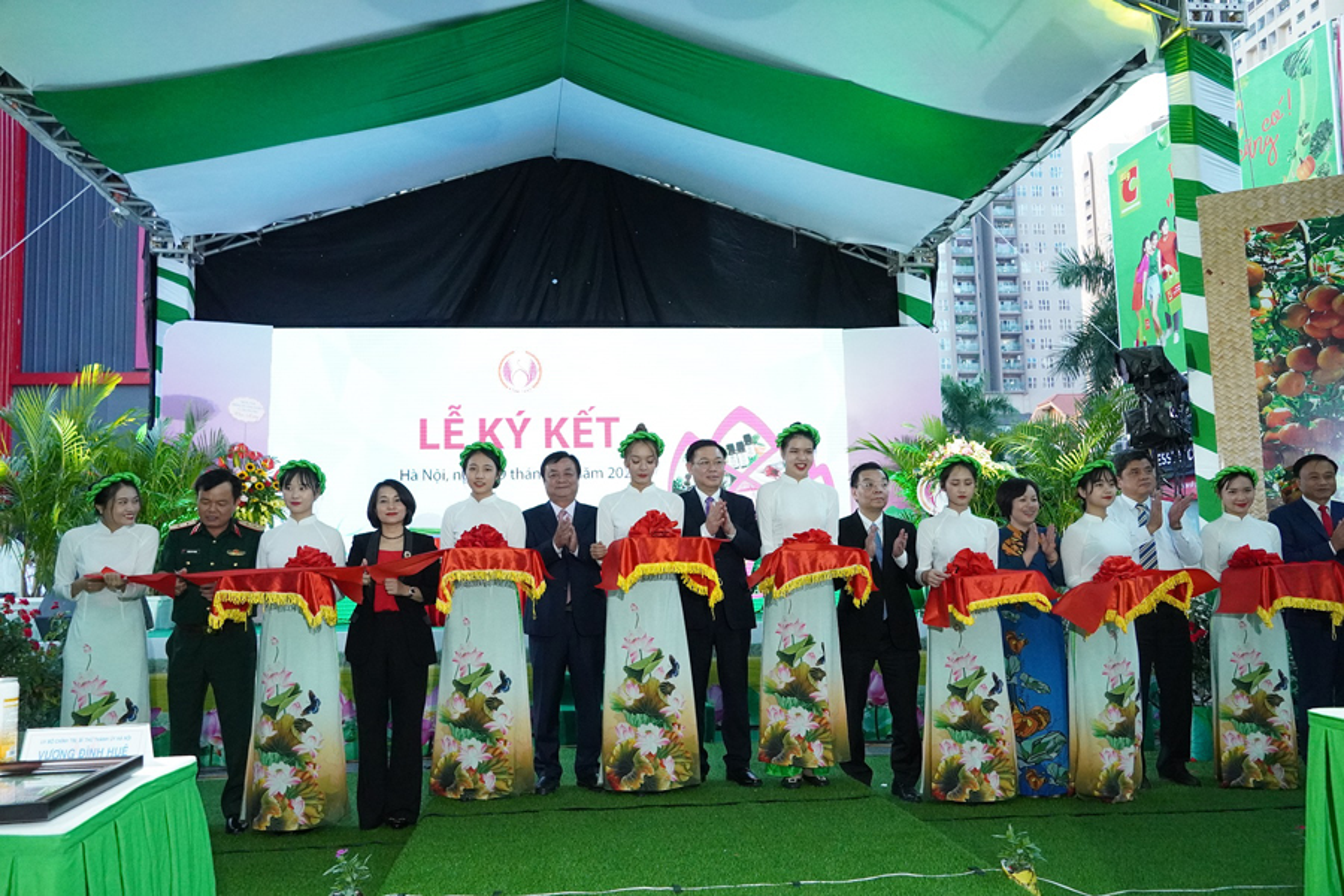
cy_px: 448
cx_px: 672
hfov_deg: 61.9
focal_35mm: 30
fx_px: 1120
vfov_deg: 43.6
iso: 5000
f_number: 4.5
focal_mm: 20
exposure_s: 1/320
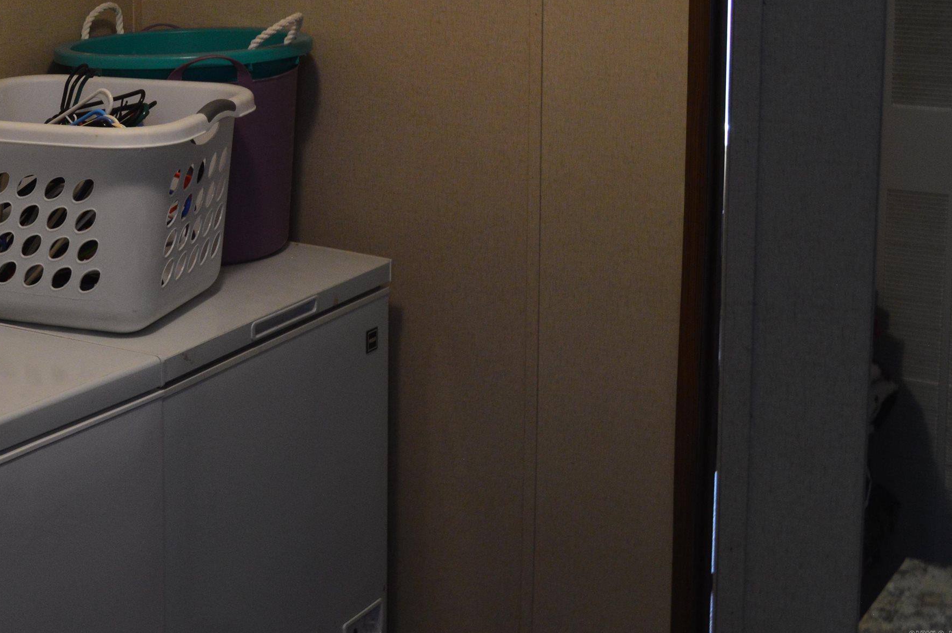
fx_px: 2005
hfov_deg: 26.0
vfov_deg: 17.7
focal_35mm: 76
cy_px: 89
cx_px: 133
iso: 800
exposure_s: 1/15
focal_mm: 29
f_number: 6.3
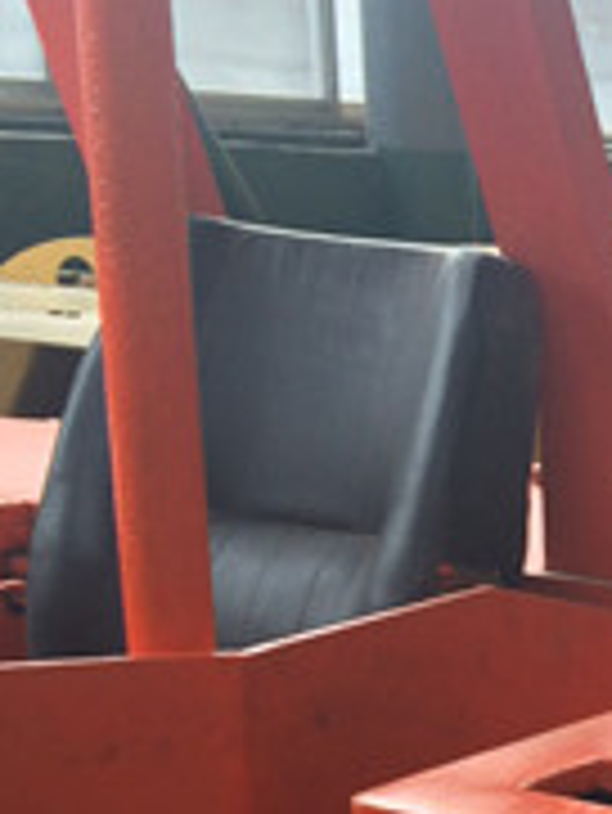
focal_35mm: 96
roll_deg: -2.7
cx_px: 1161
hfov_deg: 13.5
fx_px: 2260
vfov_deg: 19.5
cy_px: 899
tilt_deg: -19.7
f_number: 2.2
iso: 64
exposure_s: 1/120
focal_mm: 4.15
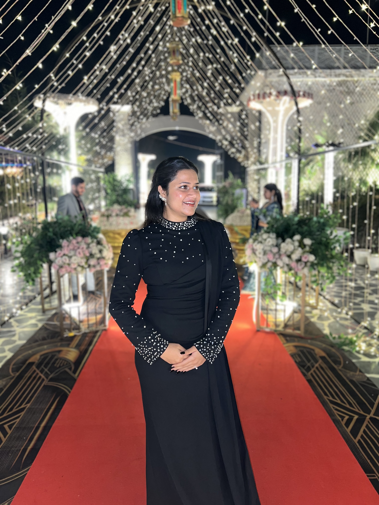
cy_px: 252
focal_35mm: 26
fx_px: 380
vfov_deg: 67.3
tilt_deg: -9.3
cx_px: 190
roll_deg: +1.4
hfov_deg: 53.1
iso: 80
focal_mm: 5.7
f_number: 1.5
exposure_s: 1/11
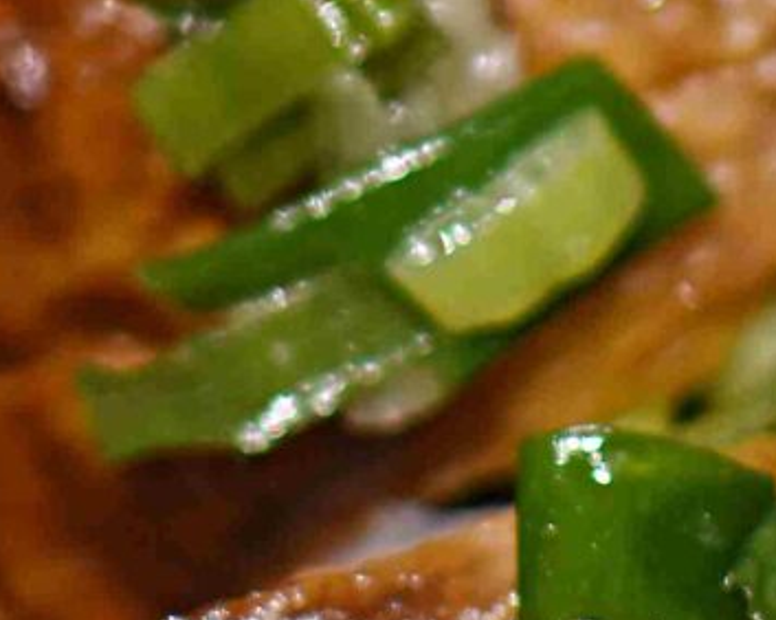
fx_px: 8204
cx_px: 156
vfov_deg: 4.3
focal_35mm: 357
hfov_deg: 5.4
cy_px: -661
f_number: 1.8
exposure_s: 1/250
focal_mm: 35
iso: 320
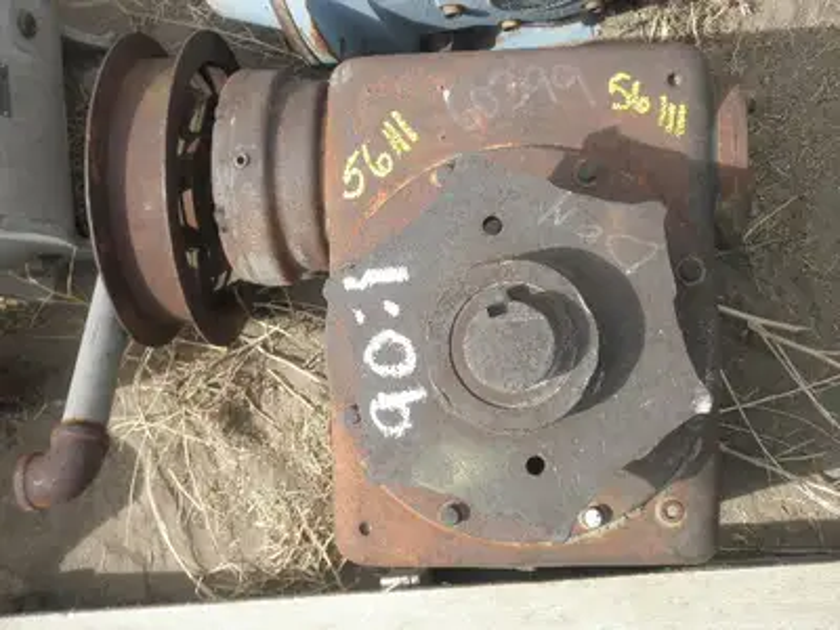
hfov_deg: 42.9
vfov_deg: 32.9
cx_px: 420
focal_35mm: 44
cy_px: 315
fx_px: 1068
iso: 64
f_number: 3.4
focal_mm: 7.9
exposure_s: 1/400
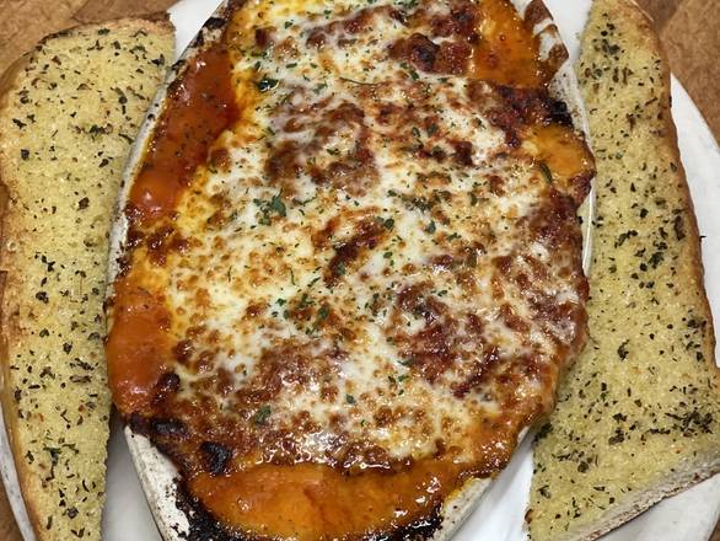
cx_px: 360
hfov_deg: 30.3
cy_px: 270
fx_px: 1332
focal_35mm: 64
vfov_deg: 22.9
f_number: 2.2
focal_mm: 7.5
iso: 160
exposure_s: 1/40
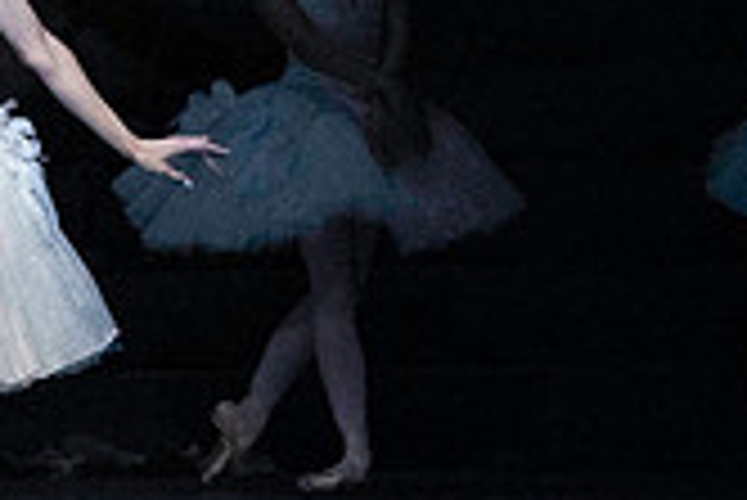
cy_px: 25
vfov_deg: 2.0
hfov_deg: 3.0
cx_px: -112
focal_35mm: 697
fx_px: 14475
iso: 25600
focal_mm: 200
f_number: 5
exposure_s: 1/400
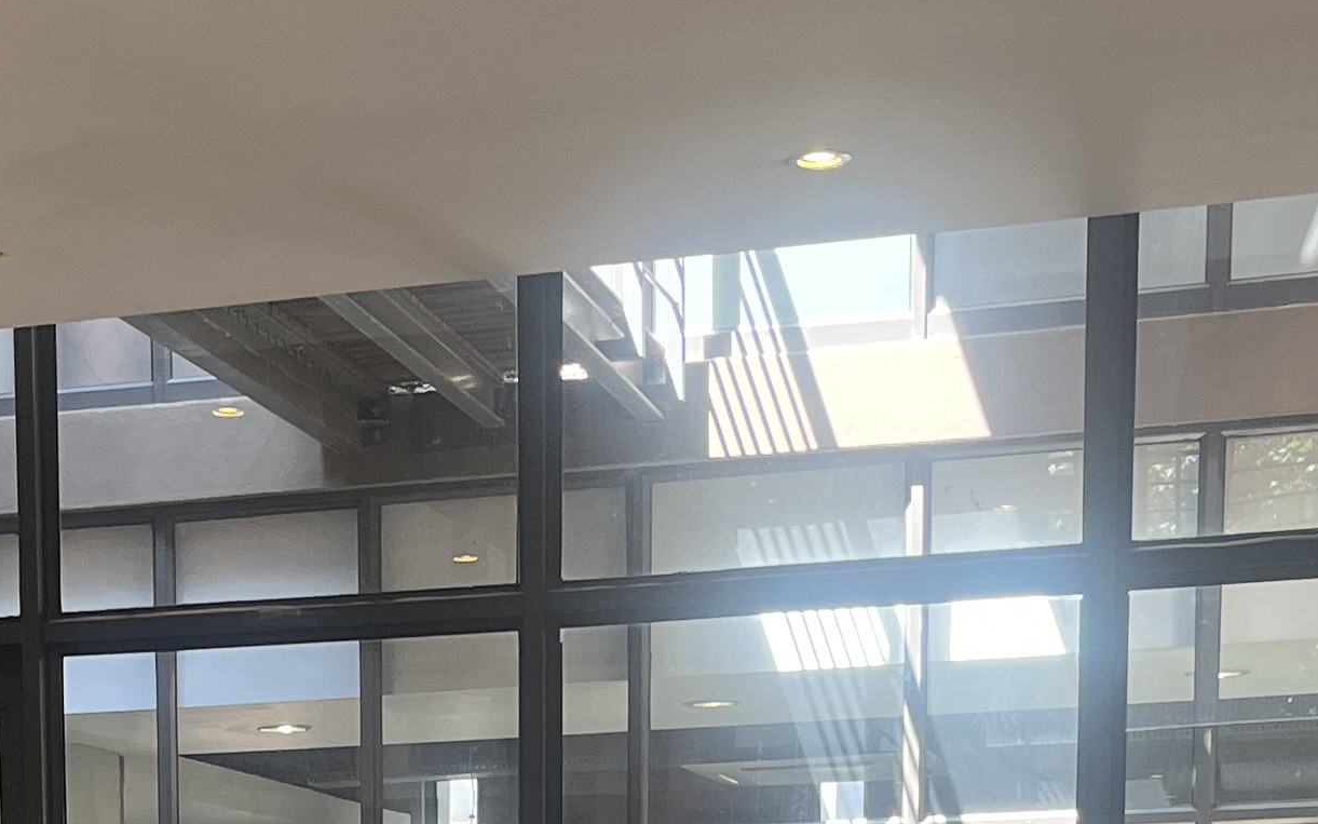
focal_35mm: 91
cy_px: 1508
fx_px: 3269
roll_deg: -0.1
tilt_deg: -8.0
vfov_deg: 12.9
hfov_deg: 22.2
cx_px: 98
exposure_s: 1/100
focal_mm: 5.1
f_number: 1.6
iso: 80
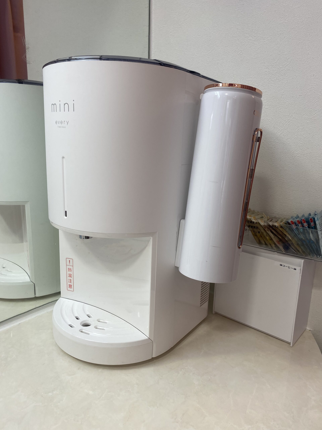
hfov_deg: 53.1
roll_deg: -0.9
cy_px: 215
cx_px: 161
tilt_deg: -11.3
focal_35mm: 26
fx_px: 322
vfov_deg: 67.3
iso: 50
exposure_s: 1/120
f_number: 1.8
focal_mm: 4.25
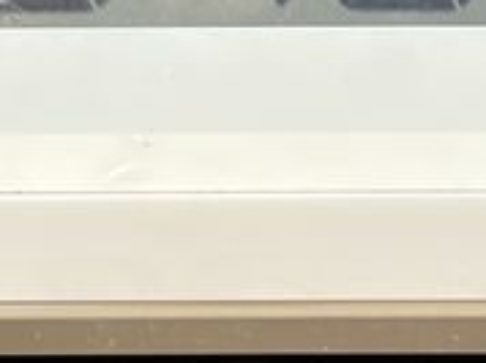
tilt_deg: -46.6
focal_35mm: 374
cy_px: -374
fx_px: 5244
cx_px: 131
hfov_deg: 5.3
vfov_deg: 3.9
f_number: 1.6
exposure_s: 1/40
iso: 125
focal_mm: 5.96
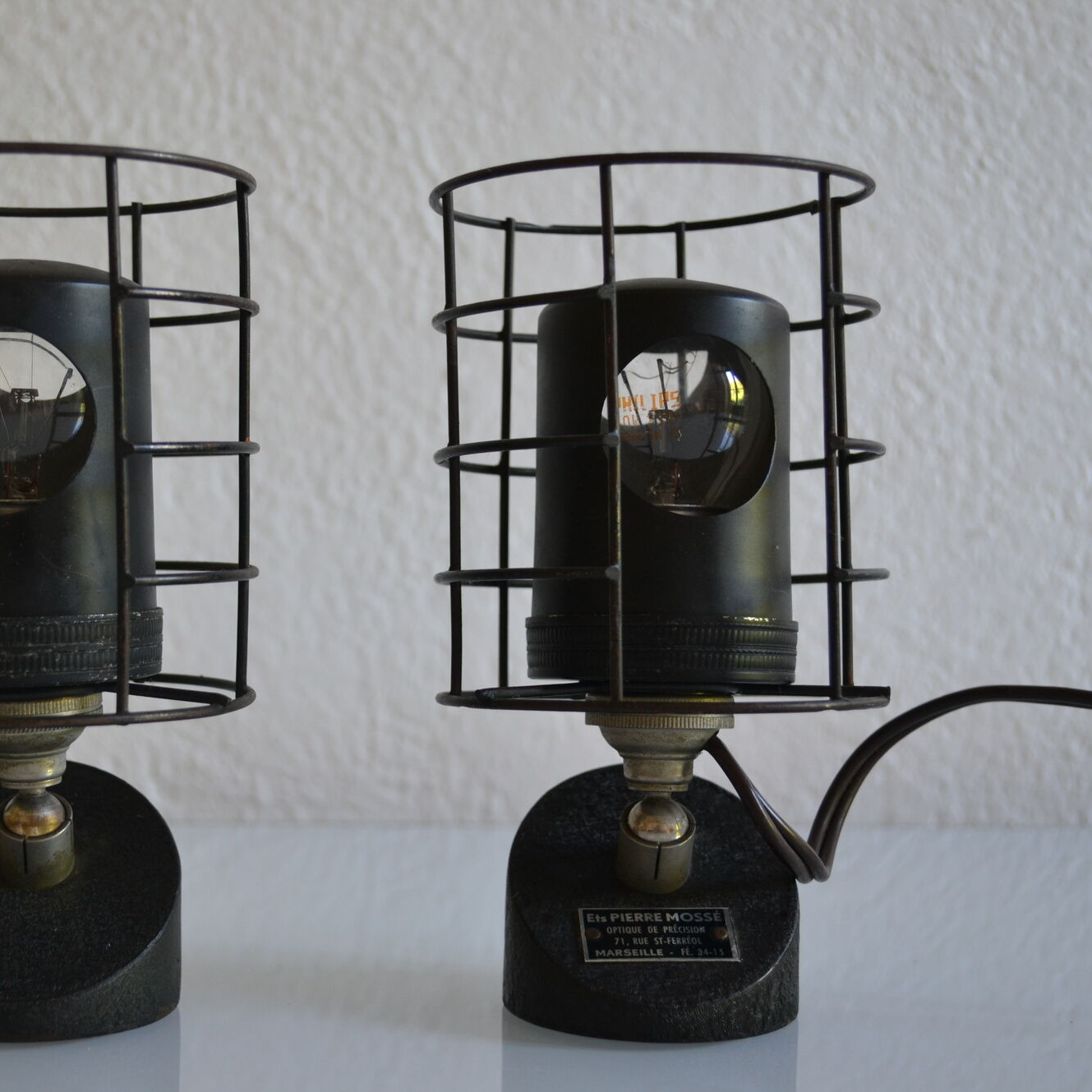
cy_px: 547
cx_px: 361
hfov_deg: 30.5
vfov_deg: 30.7
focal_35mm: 56
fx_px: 1986
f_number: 4.5
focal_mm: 29
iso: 400
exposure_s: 1/20
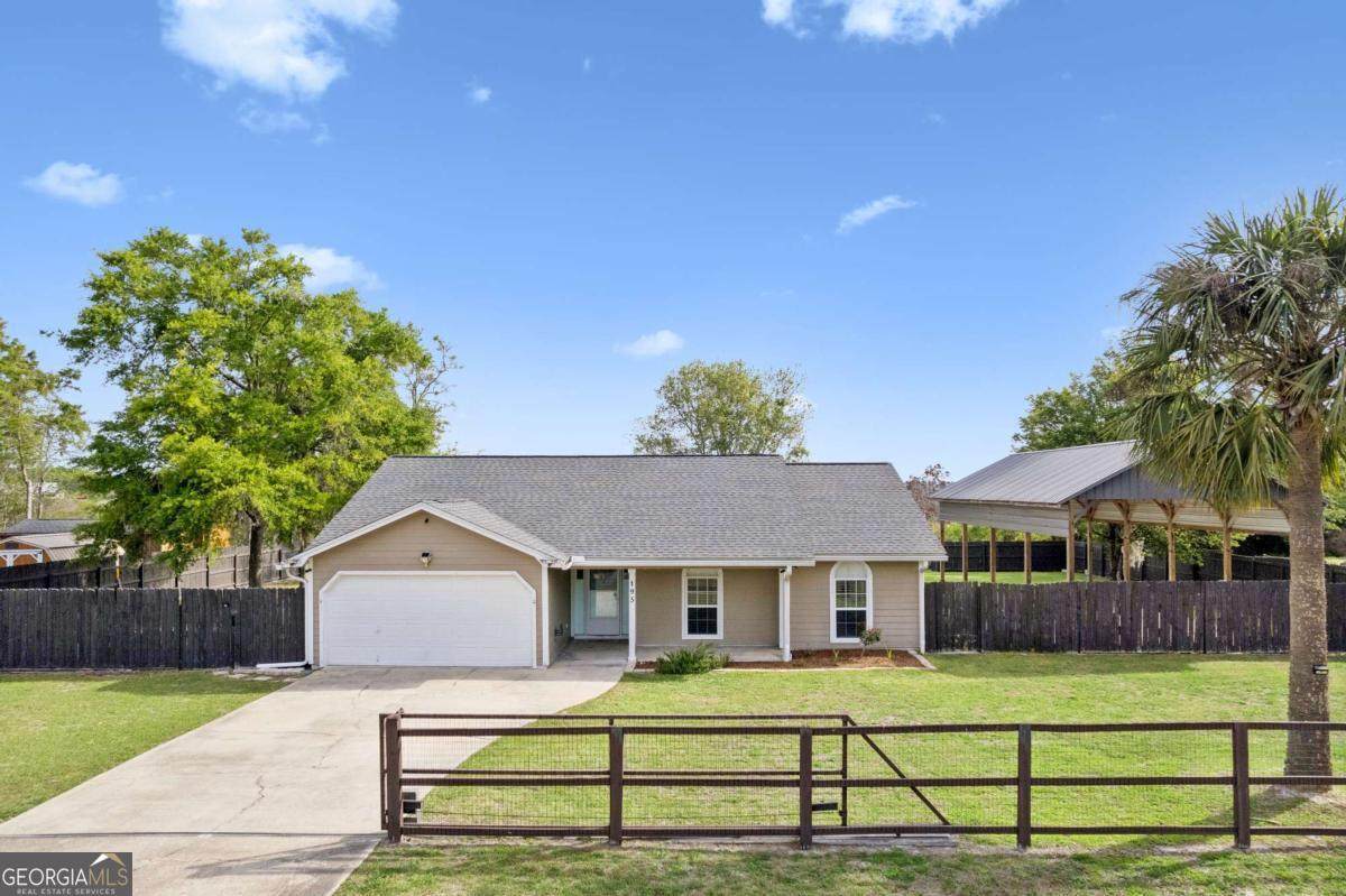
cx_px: 673
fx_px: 822
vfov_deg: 57.2
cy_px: 448
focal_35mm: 22
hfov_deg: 78.6
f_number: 2.8
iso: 100
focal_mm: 8.38
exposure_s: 1/2500
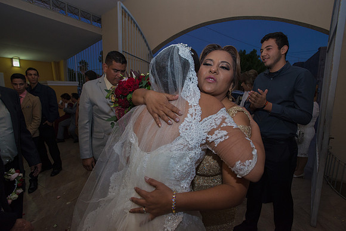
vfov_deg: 64.6
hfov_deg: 86.9
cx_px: 173
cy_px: 116
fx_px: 183
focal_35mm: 19
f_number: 3.5
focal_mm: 19
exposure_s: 1/100
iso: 1600
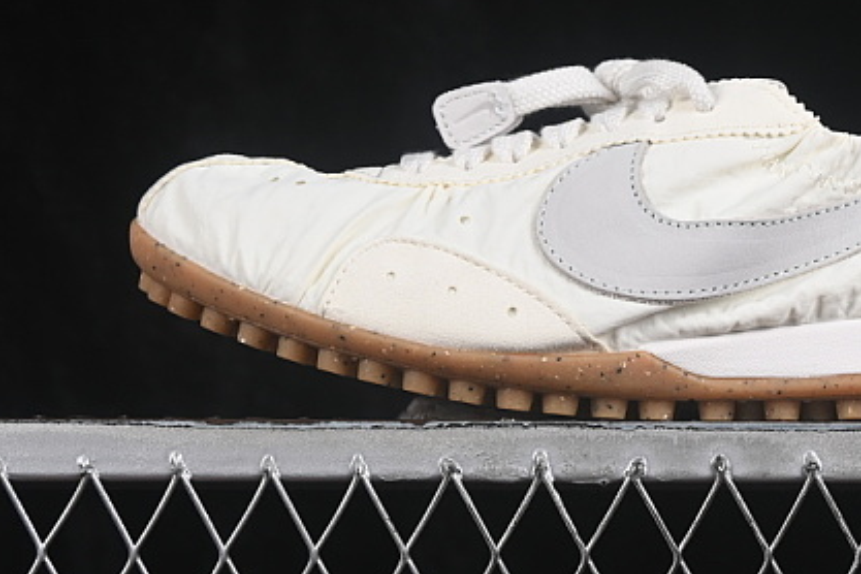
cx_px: 655
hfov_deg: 14.2
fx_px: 3444
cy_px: 75
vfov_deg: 9.5
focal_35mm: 144
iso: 160
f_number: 8
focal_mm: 50
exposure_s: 1/80
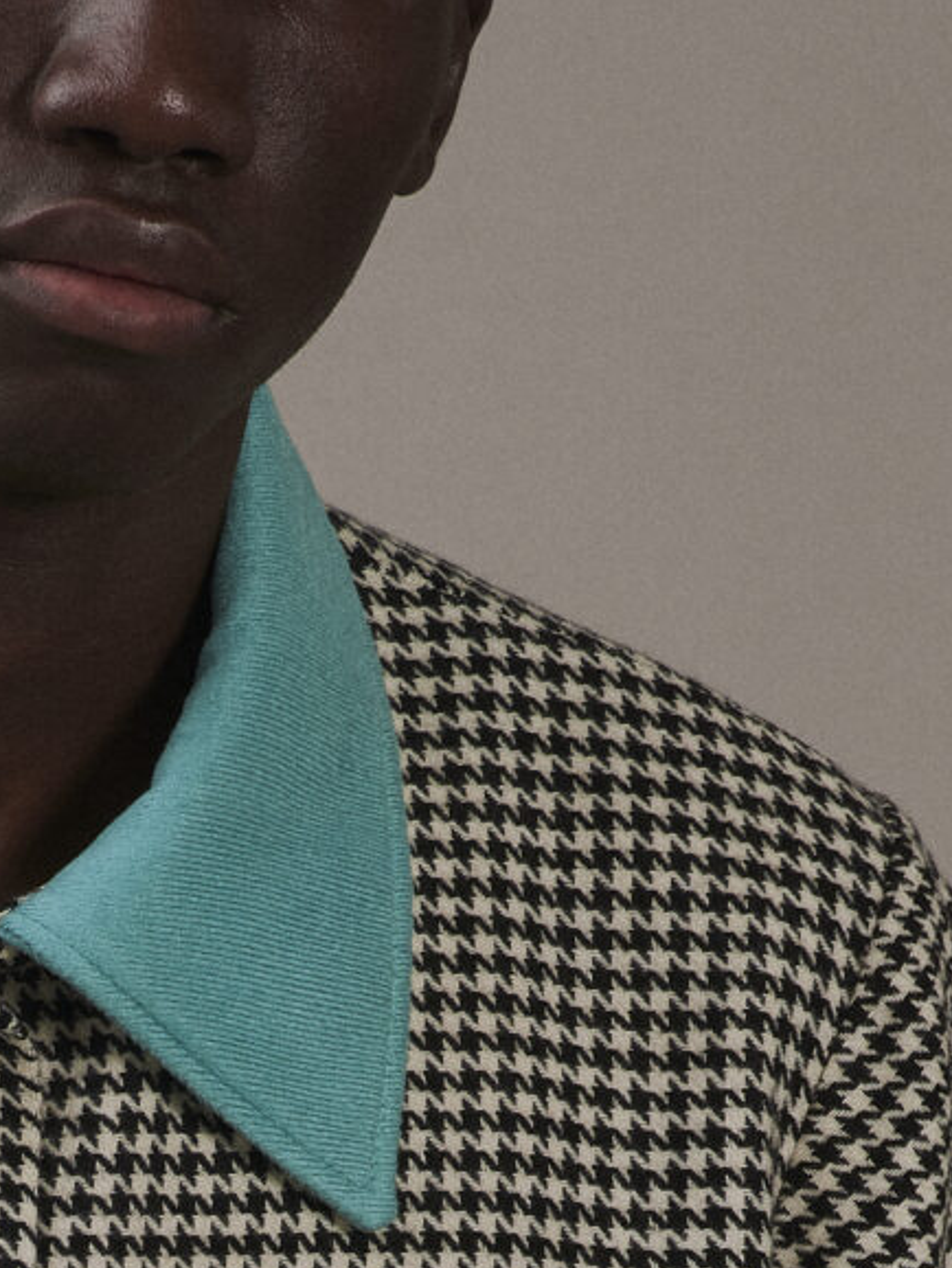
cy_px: 1963
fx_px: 16379
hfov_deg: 3.3
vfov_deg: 4.4
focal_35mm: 447
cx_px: -30
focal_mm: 105
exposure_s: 1/160
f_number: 11
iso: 200
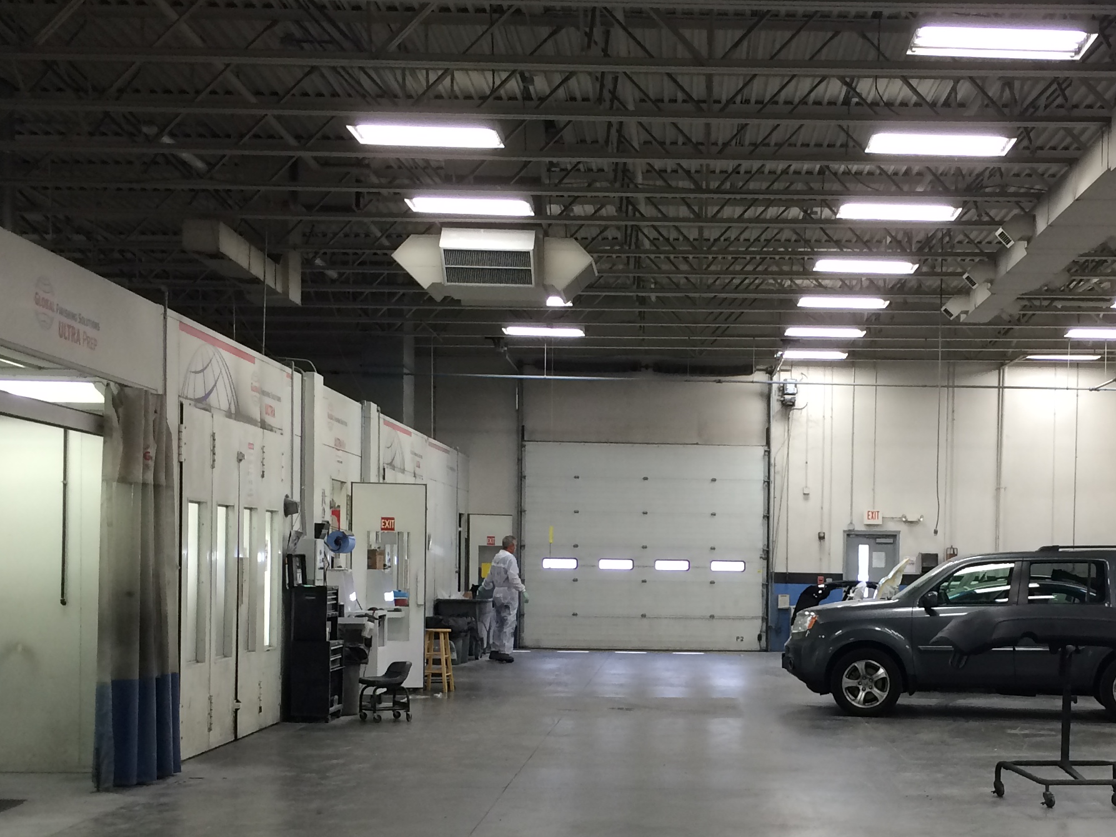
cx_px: 767
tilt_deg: +0.4
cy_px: 607
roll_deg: -1.4
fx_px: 1708
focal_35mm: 53
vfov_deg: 27.2
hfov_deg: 35.7
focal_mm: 4.15
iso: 40
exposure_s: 1/40
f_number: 2.2
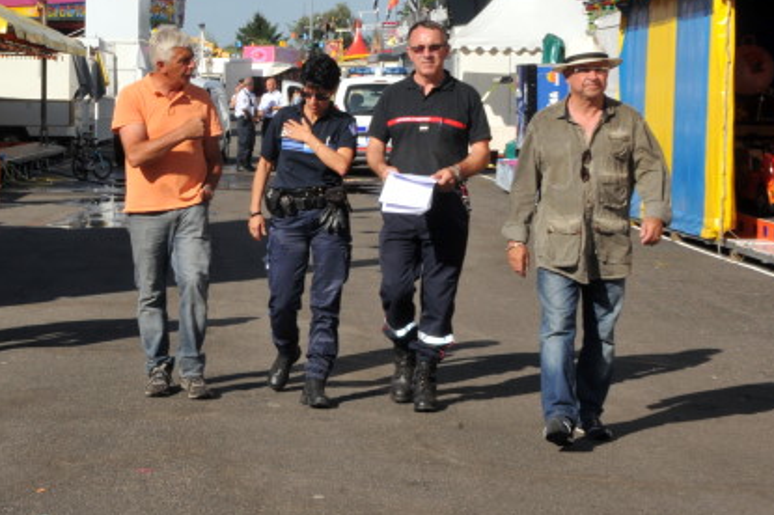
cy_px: 182
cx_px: 261
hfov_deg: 22.3
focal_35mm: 91
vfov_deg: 15.0
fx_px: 1955
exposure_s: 1/125
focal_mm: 36
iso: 360
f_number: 29
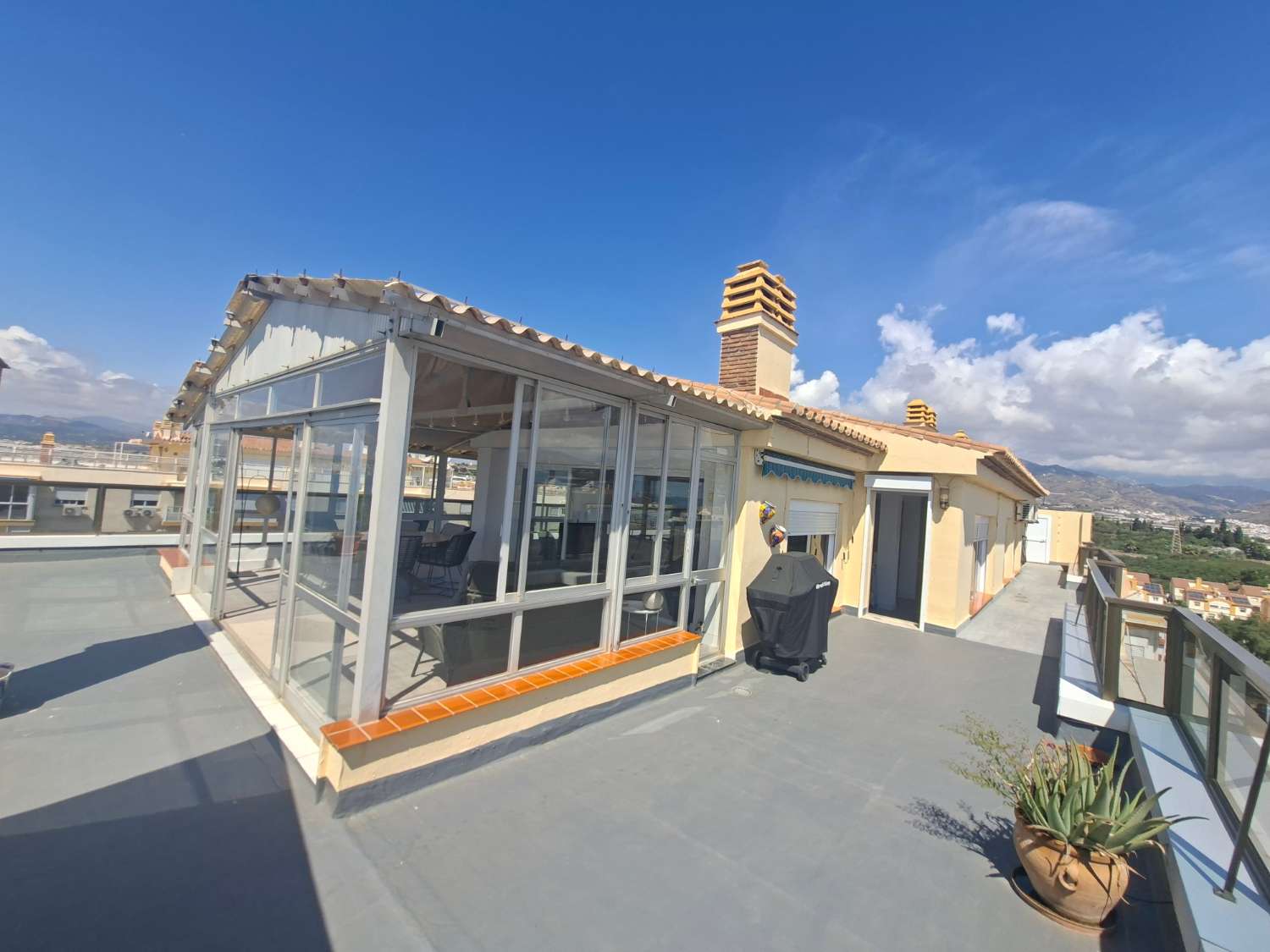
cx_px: 635
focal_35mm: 13
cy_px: 476
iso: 40
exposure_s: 1/1024
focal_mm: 1.74
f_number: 2.2
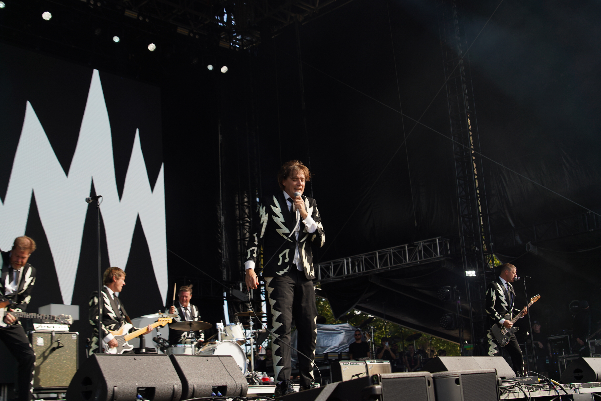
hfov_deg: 41.1
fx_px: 801
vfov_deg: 28.1
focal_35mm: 48
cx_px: 300
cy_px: 200
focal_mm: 48
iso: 100
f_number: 6.3
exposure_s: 1/250
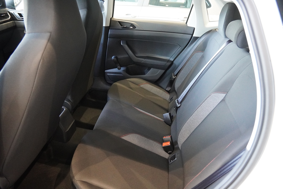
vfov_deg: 50.4
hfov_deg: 70.4
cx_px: 142
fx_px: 200
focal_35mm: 26
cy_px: 94
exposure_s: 1/160
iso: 6400
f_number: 2.8
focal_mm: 17
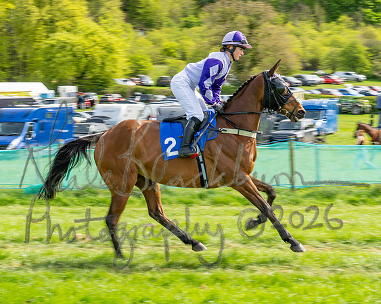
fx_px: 1176
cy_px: 153
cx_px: 142
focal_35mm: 104
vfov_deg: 14.8
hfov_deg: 18.4
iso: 100
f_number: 9
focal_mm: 70
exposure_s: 1/160
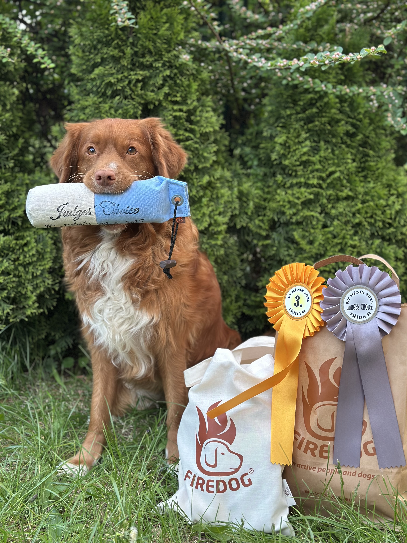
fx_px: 752
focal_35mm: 48
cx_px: 204
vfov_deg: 39.7
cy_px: 272
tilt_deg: -9.1
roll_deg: -0.9
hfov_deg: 30.3
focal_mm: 6.86
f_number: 1.78
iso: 250
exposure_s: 1/60
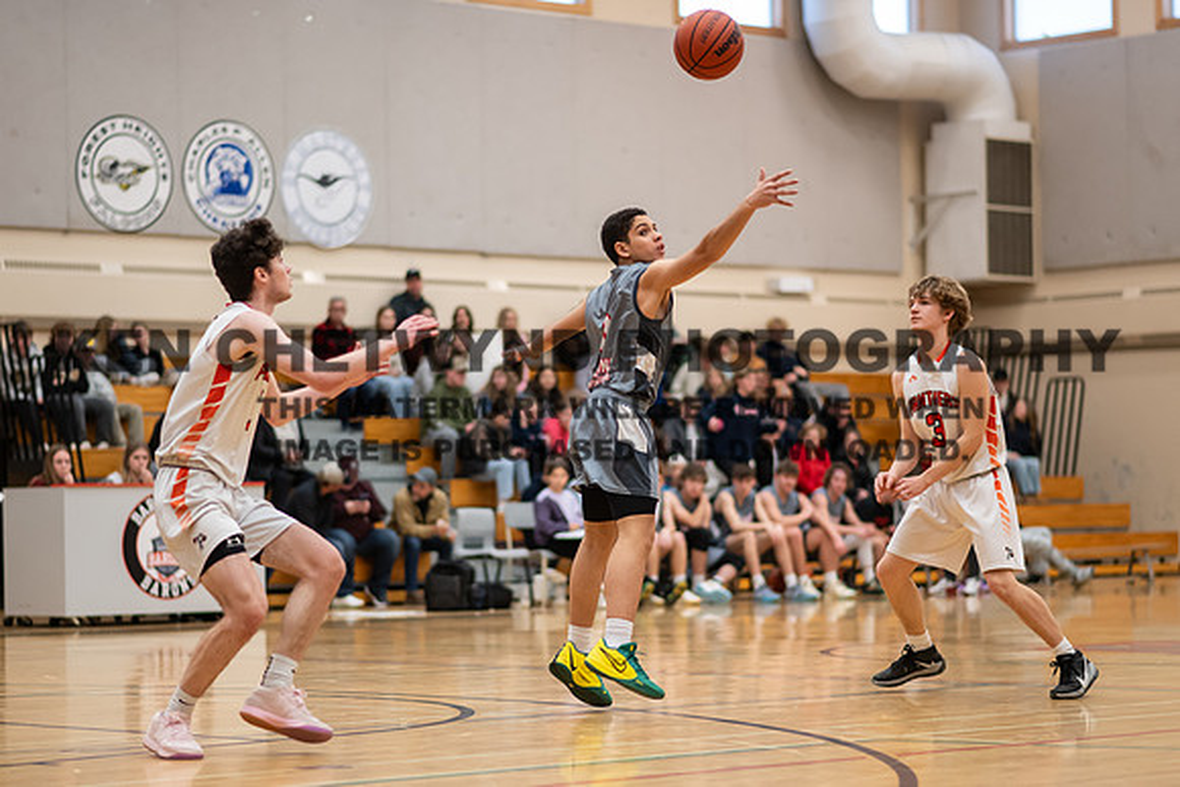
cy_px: 451
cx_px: 590
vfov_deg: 13.5
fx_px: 3336
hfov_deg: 20.1
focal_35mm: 102
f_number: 1.8
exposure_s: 1/1000
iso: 2500
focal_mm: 85
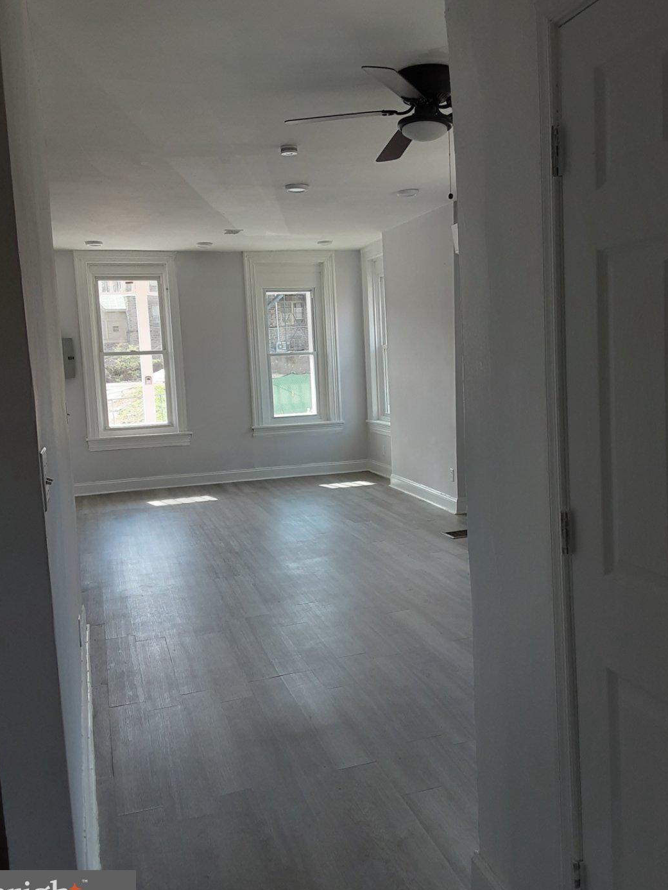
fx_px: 797
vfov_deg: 58.3
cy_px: 430
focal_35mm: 31
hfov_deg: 45.5
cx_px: 345
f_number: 1.9
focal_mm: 2.9
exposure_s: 1/120
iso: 50
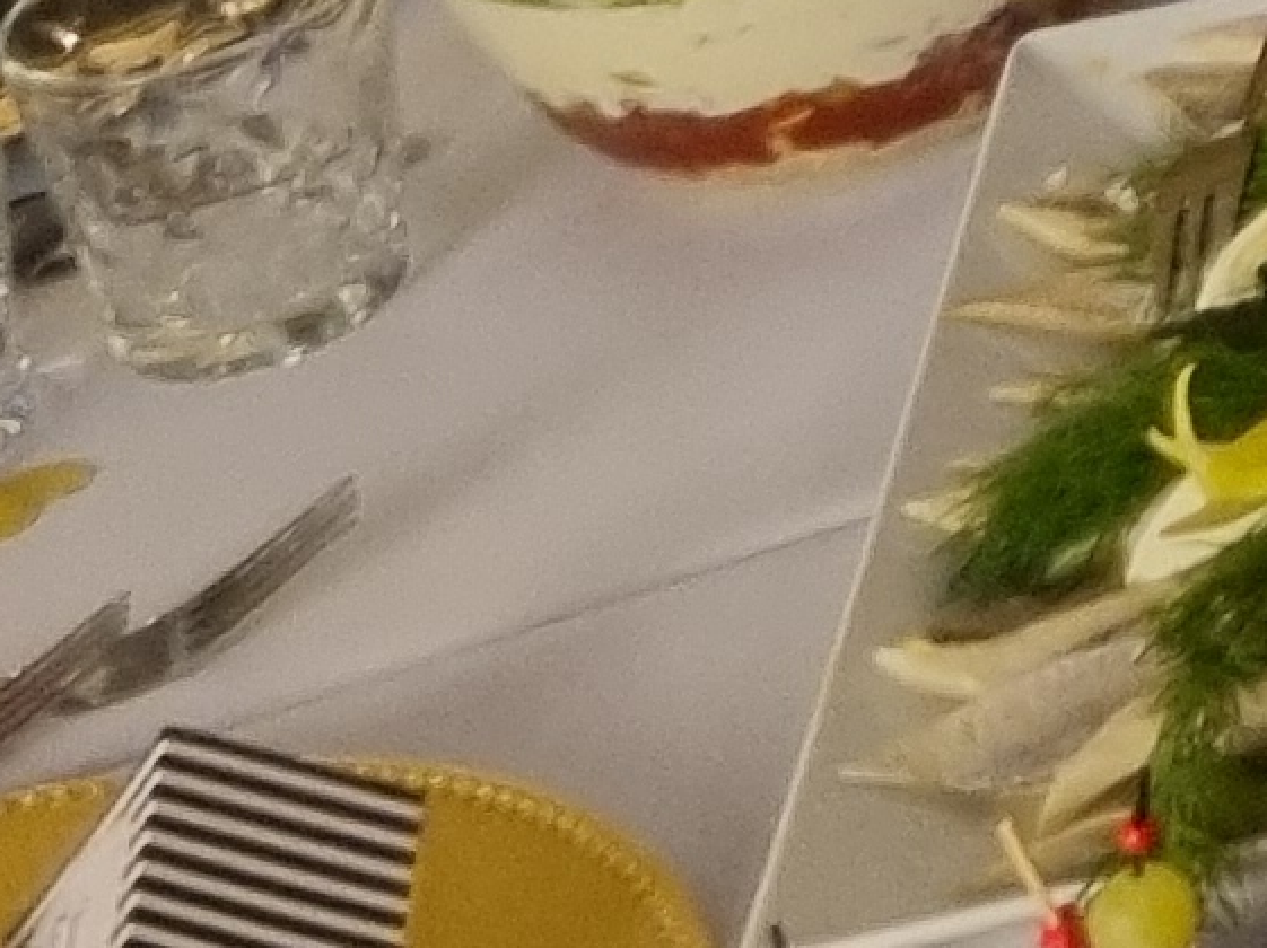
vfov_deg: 6.8
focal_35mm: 187
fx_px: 6840
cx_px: 4104
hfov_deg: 8.4
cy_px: -2284
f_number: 1.8
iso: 500
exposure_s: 1/50
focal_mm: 5.4
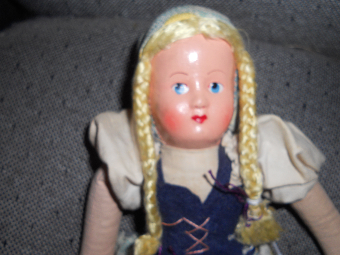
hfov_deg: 55.4
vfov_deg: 42.9
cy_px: 125
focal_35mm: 33
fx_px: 324
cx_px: 168
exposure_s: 1/25
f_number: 8.8
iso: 80
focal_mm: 5.8
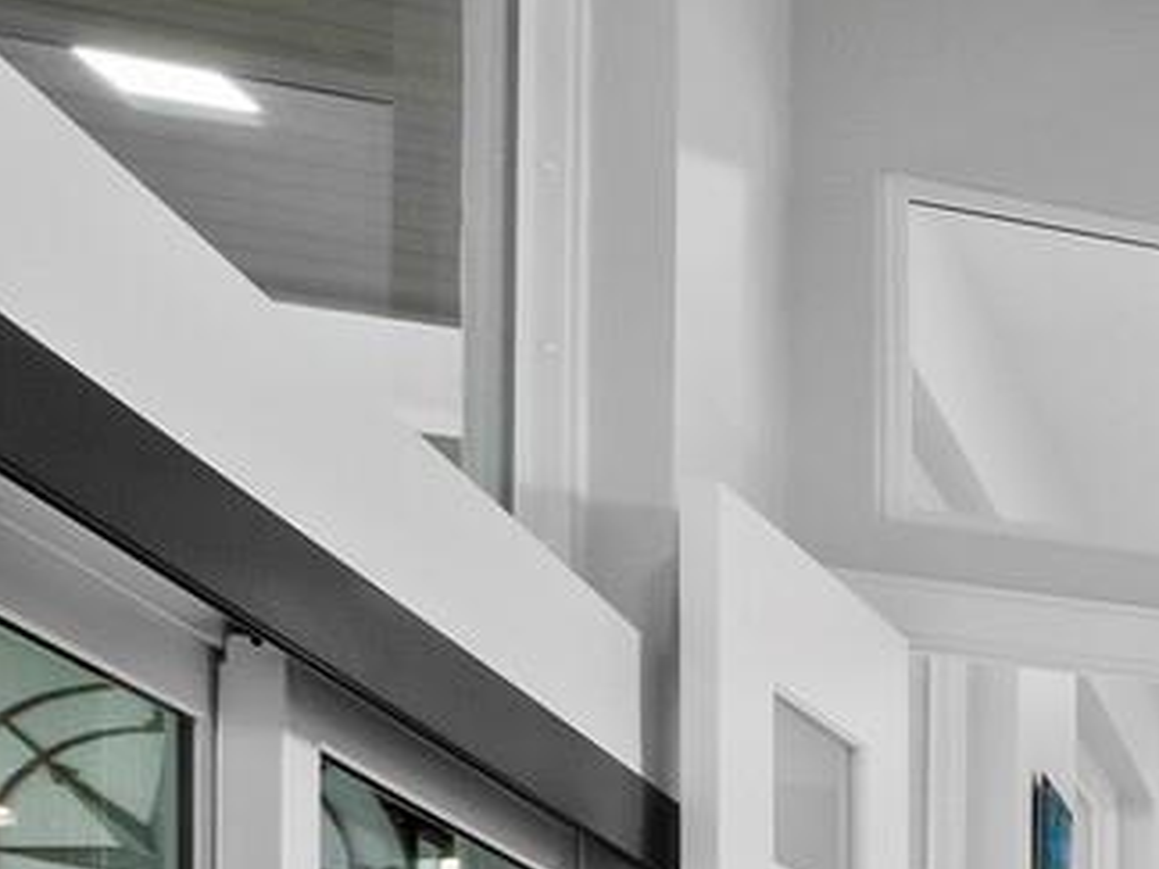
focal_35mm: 69
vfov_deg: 18.7
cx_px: 2651
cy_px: 1312
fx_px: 2310
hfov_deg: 16.1
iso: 400
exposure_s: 1/4
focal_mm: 7
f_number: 11
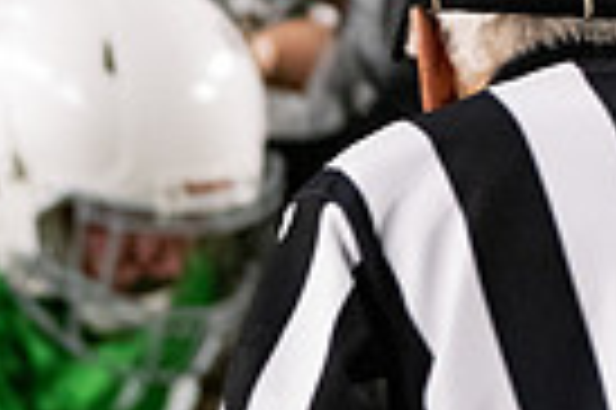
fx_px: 14493
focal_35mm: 848
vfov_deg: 1.6
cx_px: -180
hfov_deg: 2.4
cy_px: 399
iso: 6400
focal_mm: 200
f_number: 4.5
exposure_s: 1/500
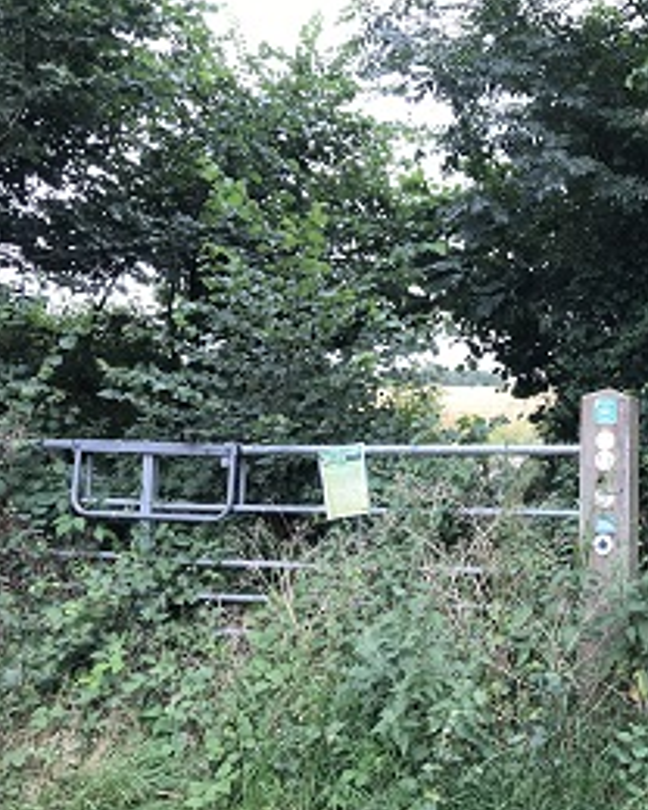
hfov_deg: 33.7
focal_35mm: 42
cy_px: 383
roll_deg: -0.7
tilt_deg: +2.4
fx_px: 1007
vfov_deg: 43.8
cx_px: 586
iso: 20
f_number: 1.8
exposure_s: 1/50
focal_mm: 3.99
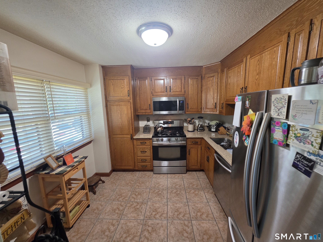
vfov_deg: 89.9
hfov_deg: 106.2
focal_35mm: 13
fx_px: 121
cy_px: 121
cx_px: 162
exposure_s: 1/120
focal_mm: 2.2
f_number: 1.9
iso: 160
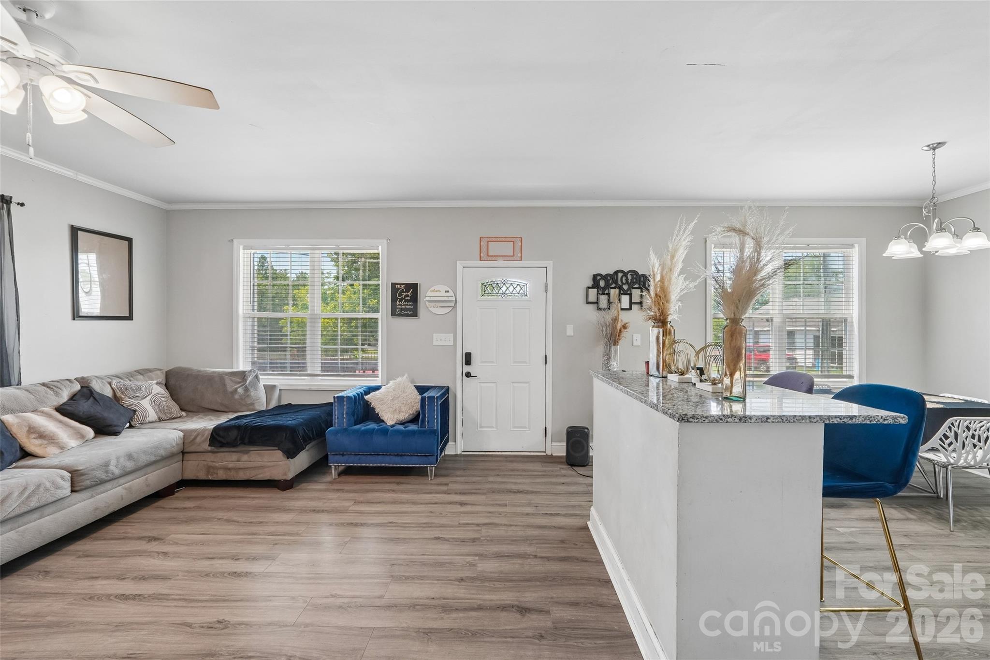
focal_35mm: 15
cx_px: 495
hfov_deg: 100.4
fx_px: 412
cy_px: 330
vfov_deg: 77.3
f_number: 8
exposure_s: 1/15
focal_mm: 10
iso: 400
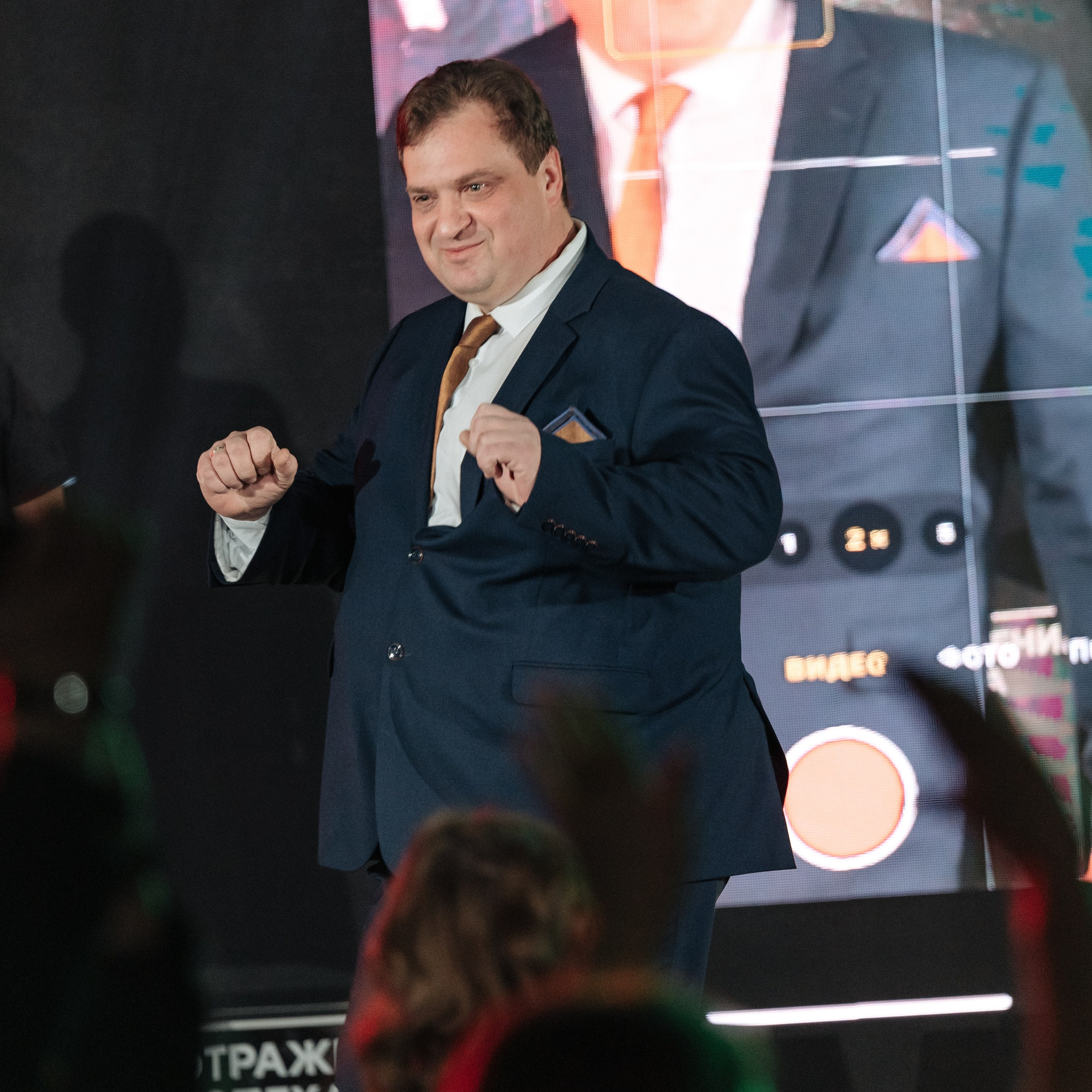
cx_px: 537
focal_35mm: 260
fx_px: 9279
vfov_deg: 6.7
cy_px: 494
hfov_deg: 6.7
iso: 2500
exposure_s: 1/200
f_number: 3.5
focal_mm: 200
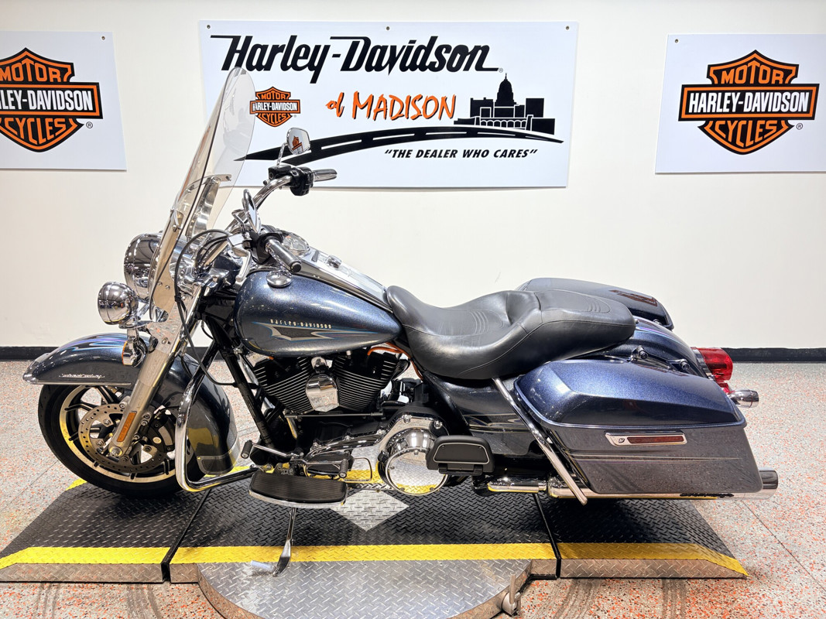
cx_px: 413
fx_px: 620
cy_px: 310
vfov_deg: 53.1
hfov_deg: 67.3
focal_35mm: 26
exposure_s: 1/120
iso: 40
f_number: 1.6
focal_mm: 5.96
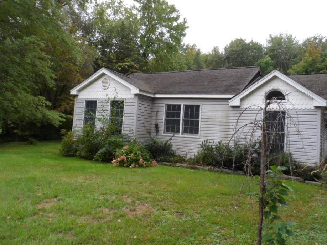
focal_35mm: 29
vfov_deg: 48.2
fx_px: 274
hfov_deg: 61.6
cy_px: 110
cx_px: 173
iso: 100
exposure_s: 1/45
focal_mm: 4.9
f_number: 3.3
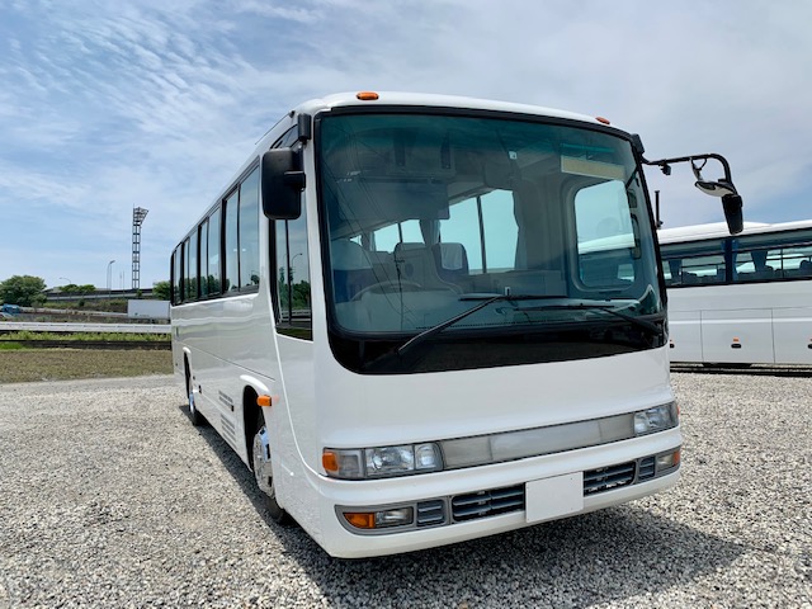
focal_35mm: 26
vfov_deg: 53.1
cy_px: 304
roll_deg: -0.9
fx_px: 610
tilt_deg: +2.2
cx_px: 406
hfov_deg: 67.3
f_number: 1.8
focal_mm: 4.25
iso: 25
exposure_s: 1/3788
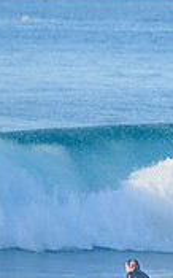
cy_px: 142
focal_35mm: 1689
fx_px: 12773
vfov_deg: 1.2
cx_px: -214
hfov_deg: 0.8
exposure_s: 1/2000
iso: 280
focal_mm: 500
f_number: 5.6
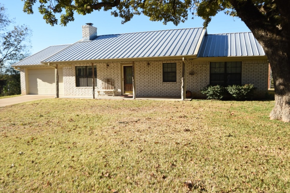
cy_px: 96
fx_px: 242
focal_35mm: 30
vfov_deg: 43.6
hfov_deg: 61.9
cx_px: 145
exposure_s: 1/400
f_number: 5
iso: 125
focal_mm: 20
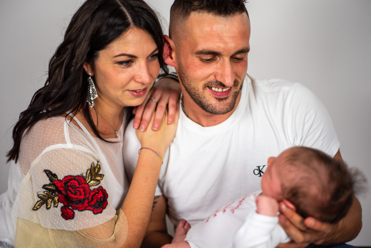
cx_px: 186
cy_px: 124
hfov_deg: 39.6
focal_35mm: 50
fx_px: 516
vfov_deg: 27.0
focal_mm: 50
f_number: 1.8
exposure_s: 1/160
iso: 160
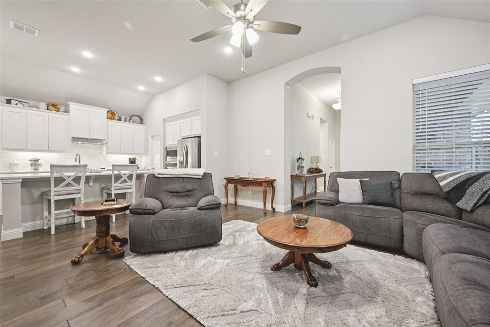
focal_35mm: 14
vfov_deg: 81.2
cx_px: 245
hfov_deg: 104.3
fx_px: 190
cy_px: 164
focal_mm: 14
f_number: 9
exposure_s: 1/3.33
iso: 250
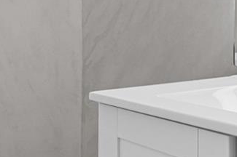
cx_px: 60
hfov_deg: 28.8
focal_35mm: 69
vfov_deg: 19.2
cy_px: 7
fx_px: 454
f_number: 4
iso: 100
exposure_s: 1/40
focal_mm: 14
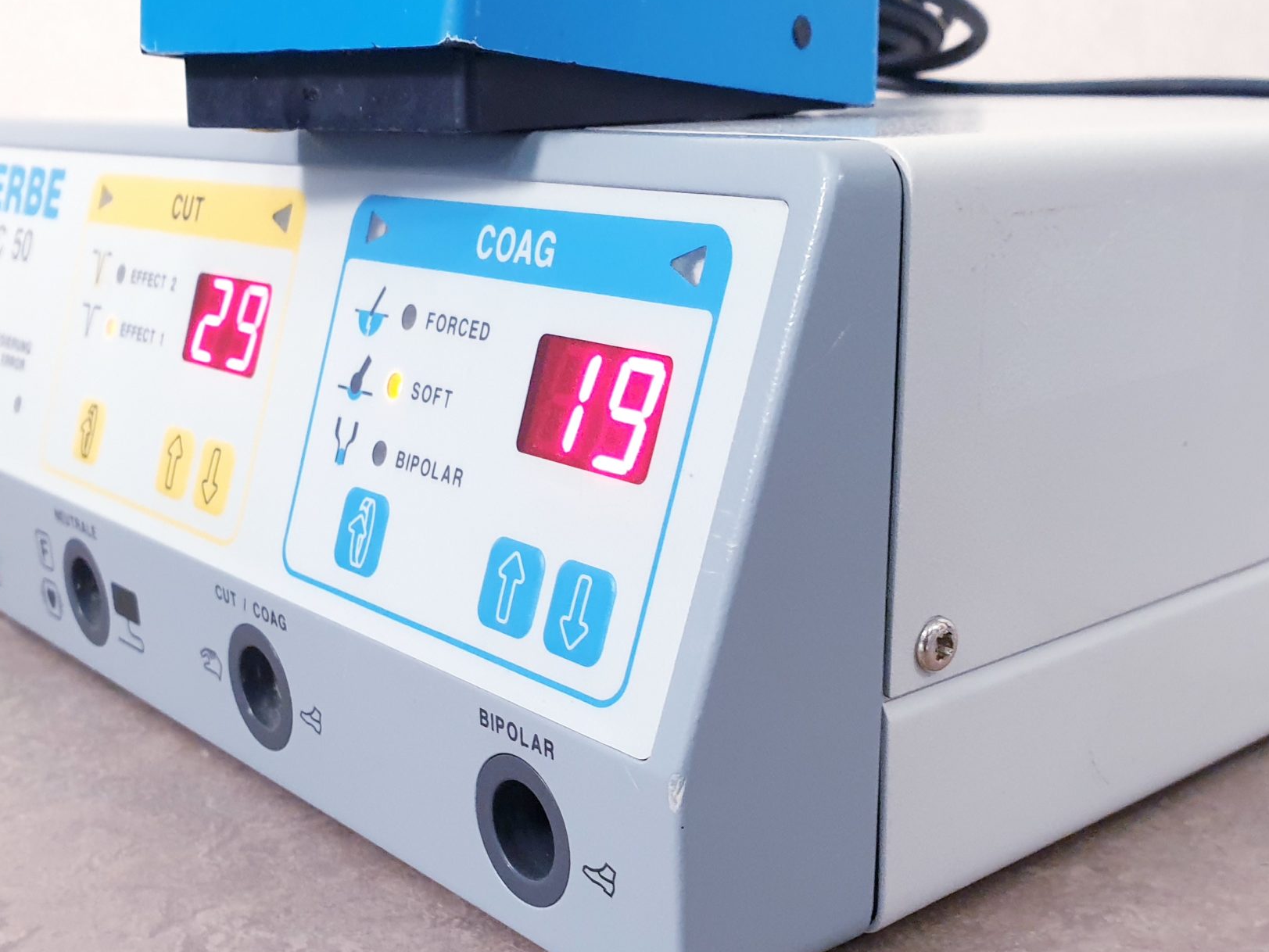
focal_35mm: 41
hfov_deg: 45.6
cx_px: 726
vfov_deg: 34.5
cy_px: 696
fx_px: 1503
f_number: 2.4
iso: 250
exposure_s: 1/25
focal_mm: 4.3
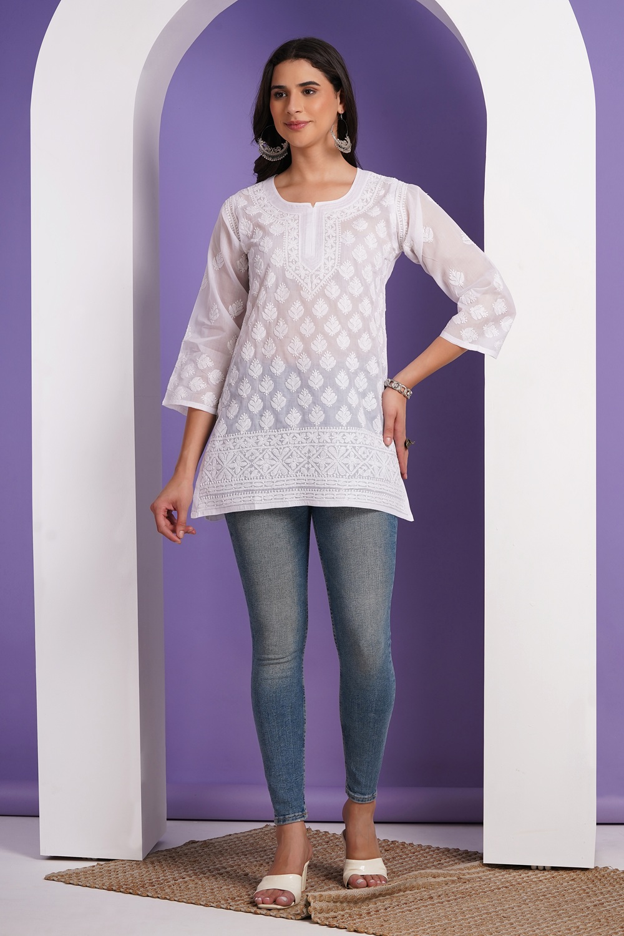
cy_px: 468
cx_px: 312
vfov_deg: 27.3
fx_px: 1924
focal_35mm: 74
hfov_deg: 18.4
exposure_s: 1/125
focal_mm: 74
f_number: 11
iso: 250
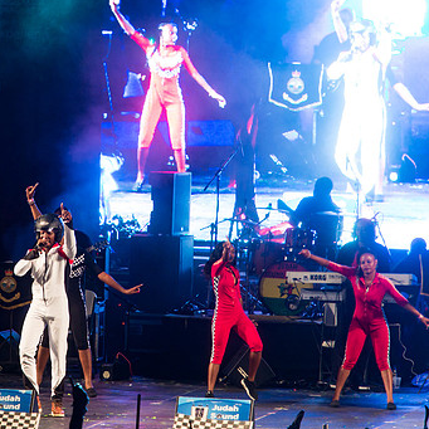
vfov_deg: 4.3
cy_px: 225
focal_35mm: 404
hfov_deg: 4.3
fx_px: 5665
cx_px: 92
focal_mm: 280
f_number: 5.6
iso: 3200
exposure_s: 1/200
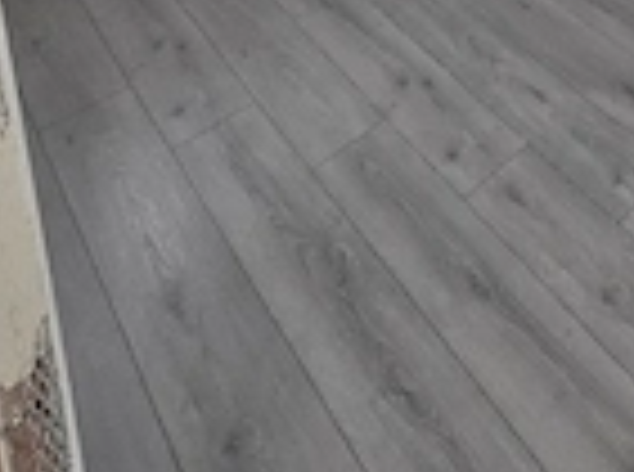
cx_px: 589
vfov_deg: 23.6
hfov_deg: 44.9
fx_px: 676
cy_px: -337
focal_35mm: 37
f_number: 2.2
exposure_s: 1/101
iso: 80
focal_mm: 2.2
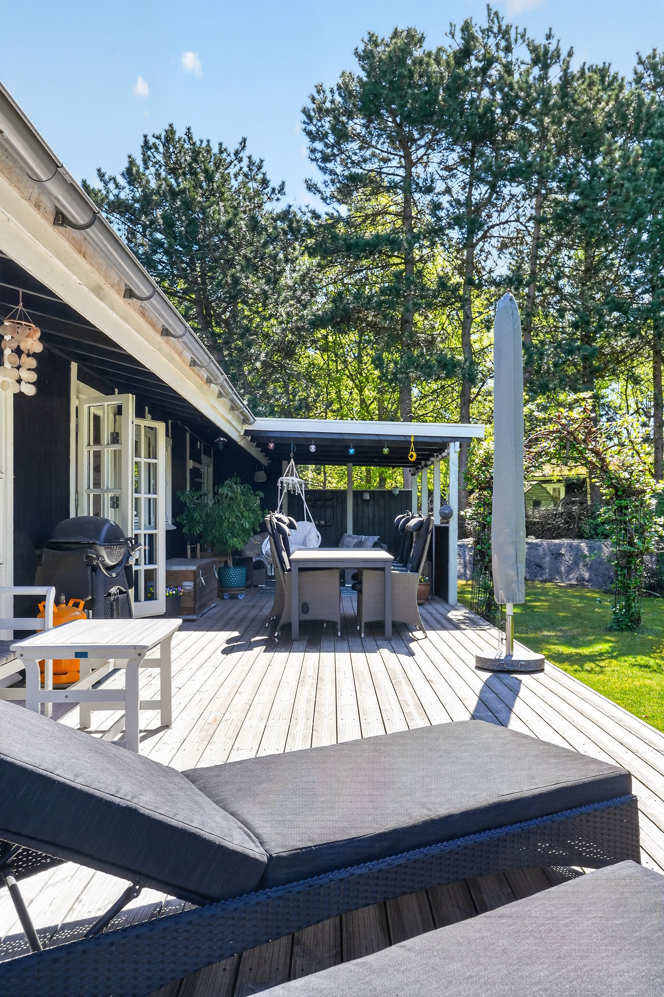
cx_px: 332
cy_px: 498
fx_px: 803
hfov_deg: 44.9
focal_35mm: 29
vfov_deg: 63.7
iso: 400
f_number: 9
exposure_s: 1/80
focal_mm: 29
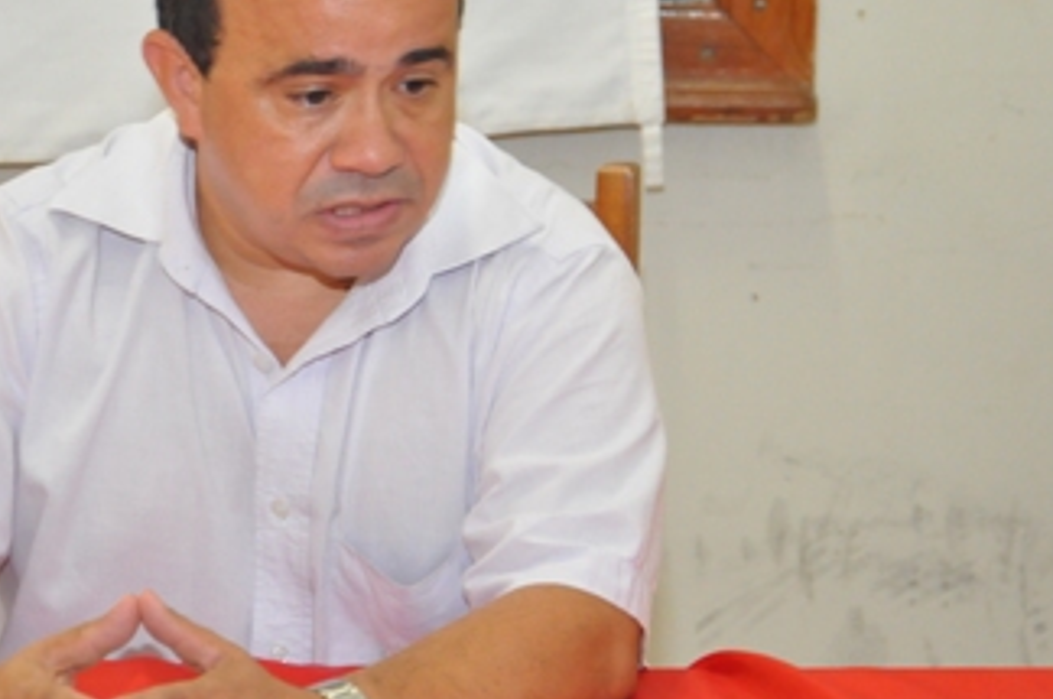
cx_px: 327
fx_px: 4673
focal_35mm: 160
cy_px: 267
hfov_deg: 12.8
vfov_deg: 8.5
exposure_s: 1/60
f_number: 7.1
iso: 2000
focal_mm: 62
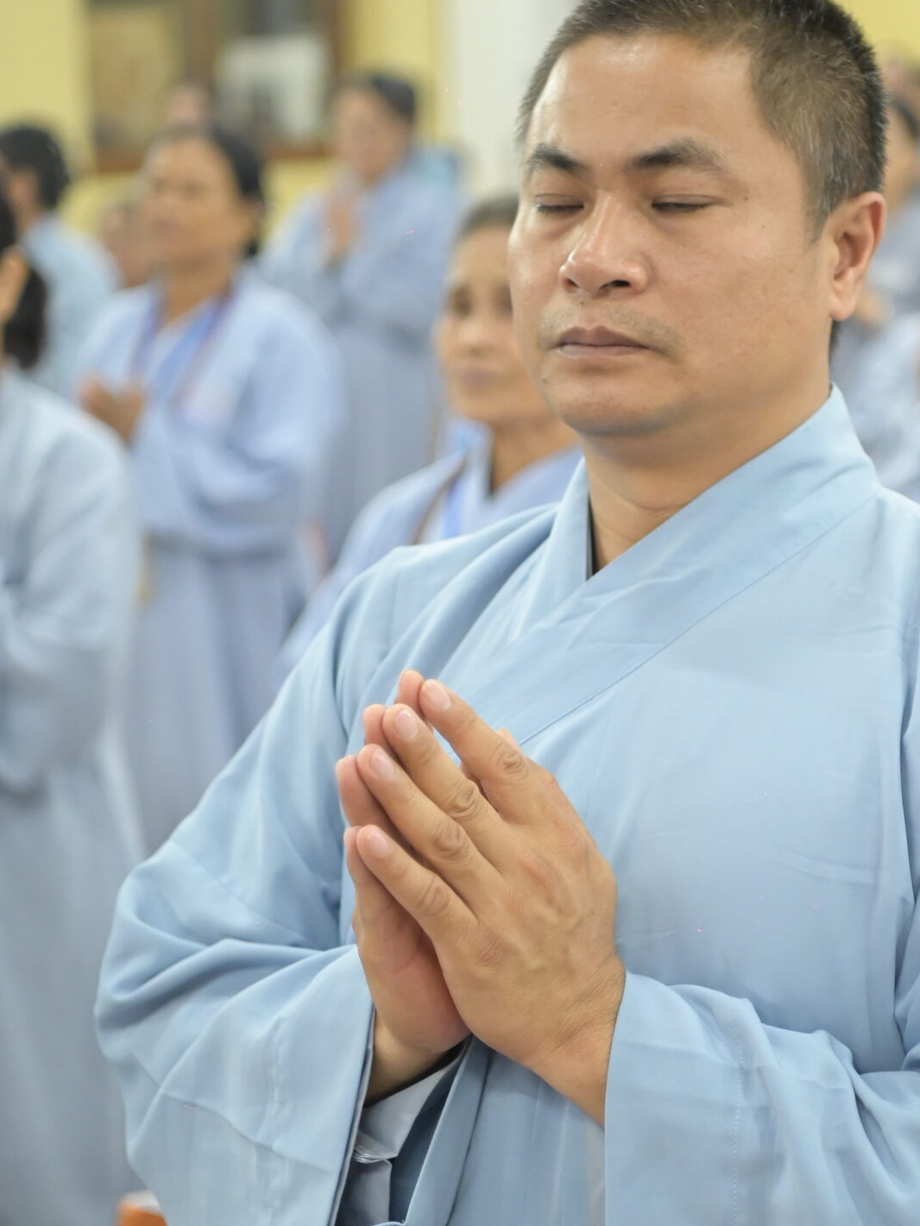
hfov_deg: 16.4
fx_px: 3189
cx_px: 644
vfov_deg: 21.8
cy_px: 684
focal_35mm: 90
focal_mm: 52
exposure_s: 1/200
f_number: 2.8
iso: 4000
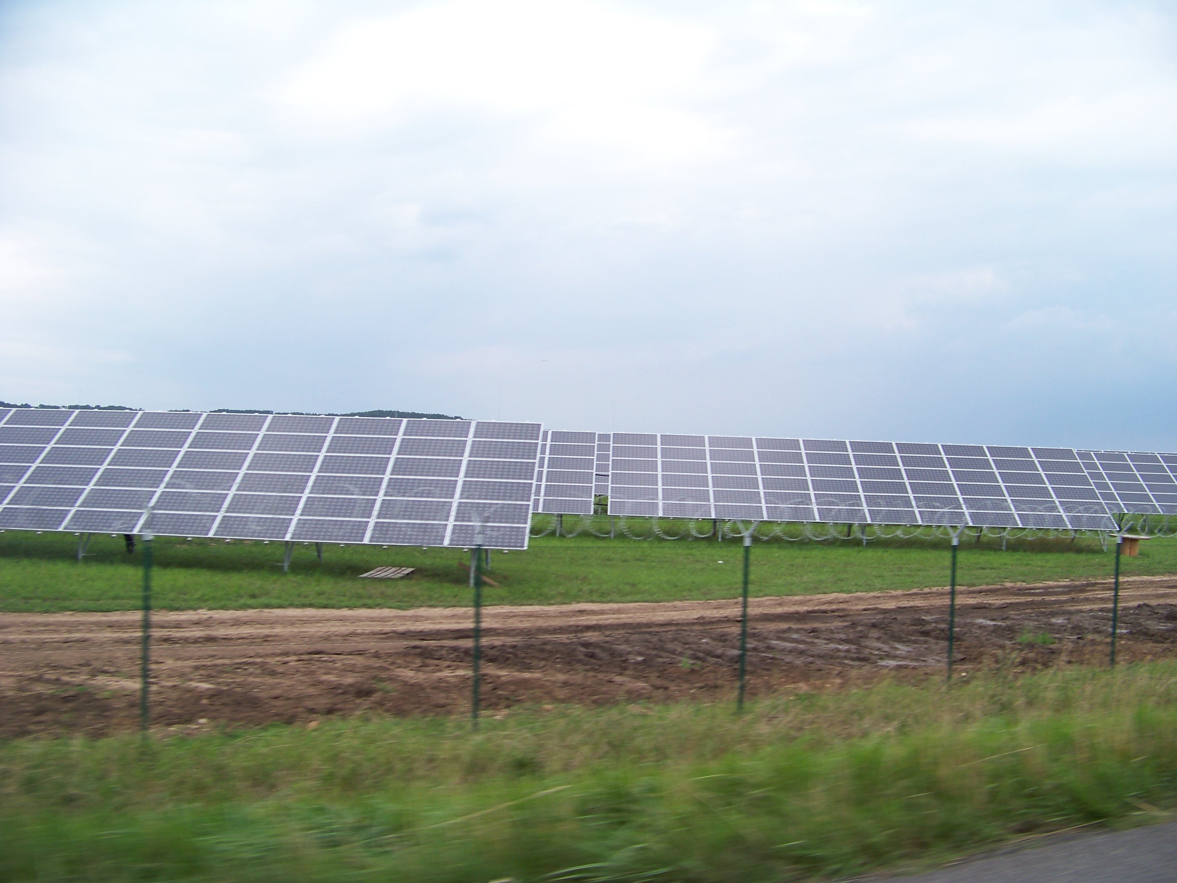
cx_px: 588
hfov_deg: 51.4
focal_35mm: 36
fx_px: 1224
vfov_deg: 39.7
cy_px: 442
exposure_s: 1/320
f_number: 2.8
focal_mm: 5.85
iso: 64
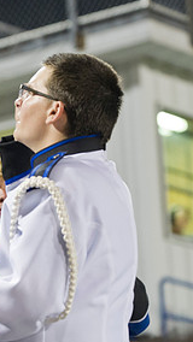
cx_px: -64
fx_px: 2626
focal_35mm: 289
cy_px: 226
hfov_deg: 4.2
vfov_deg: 7.5
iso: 4000
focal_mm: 135
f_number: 4
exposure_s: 1/80
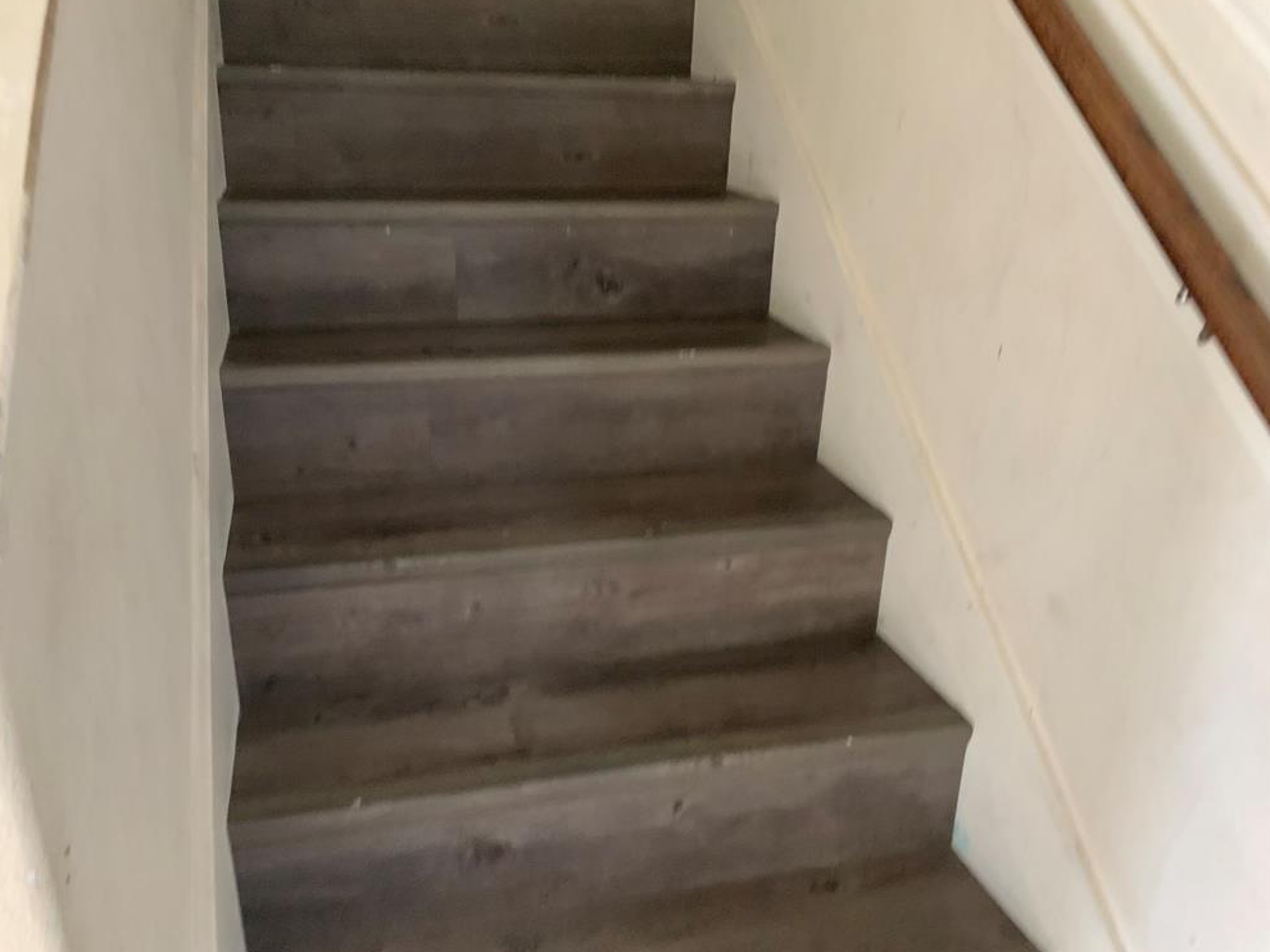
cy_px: 479
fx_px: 1100
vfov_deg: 46.8
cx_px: 620
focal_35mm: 30
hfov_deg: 60.0
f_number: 1.8
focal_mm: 3
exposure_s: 1/60
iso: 125
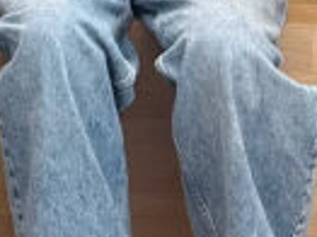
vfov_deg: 6.7
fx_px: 1866
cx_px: -448
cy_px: -404
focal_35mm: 204
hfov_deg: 8.8
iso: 125
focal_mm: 5.1
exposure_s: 1/91
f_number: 1.6
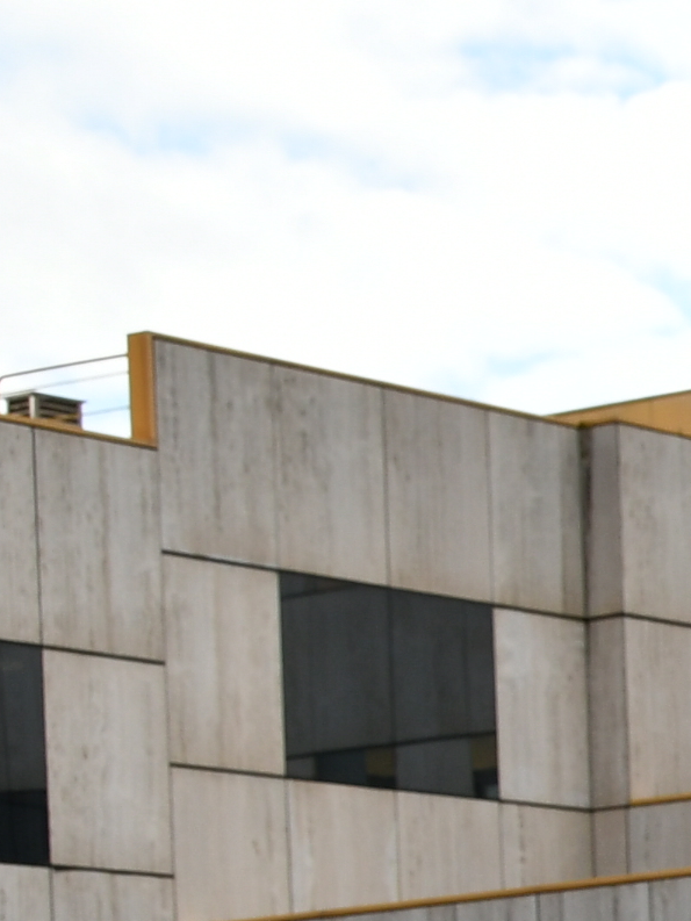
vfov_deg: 11.4
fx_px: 4444
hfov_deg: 7.6
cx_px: 2205
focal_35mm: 167
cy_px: 1289
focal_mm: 22
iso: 200
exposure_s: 1/250
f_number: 8
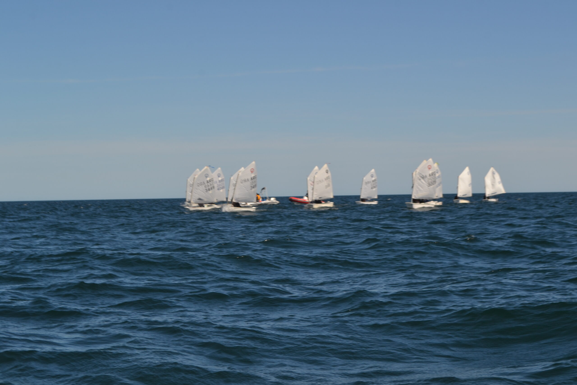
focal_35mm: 82
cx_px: 288
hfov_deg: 24.6
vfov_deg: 16.6
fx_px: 1322
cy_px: 192
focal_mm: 55
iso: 100
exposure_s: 1/320
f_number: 9
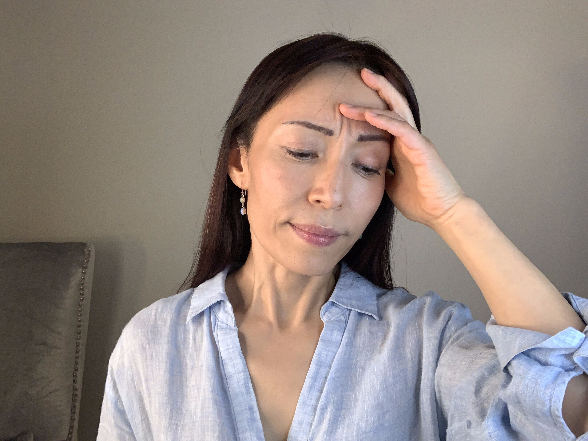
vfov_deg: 44.2
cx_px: 294
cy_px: 220
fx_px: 544
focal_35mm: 32
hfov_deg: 56.8
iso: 100
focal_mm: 2.87
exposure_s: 1/60
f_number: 2.2
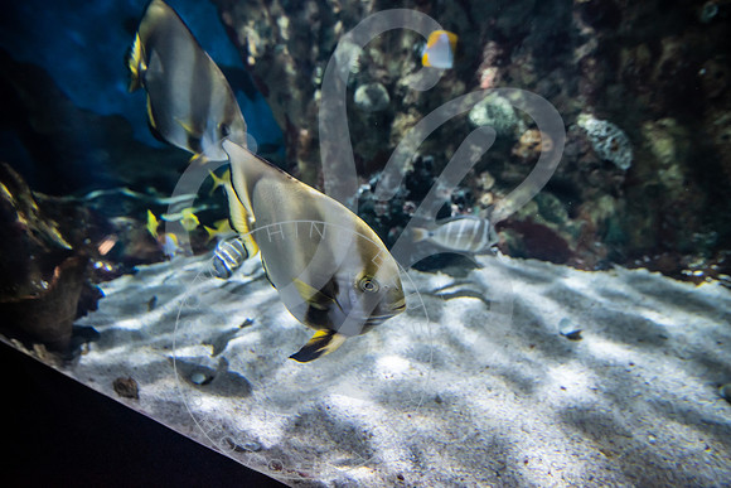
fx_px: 284
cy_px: 244
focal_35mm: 14
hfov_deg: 104.2
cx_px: 366
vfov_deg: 81.2
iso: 2000
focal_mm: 14
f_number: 2.8
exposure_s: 1/320
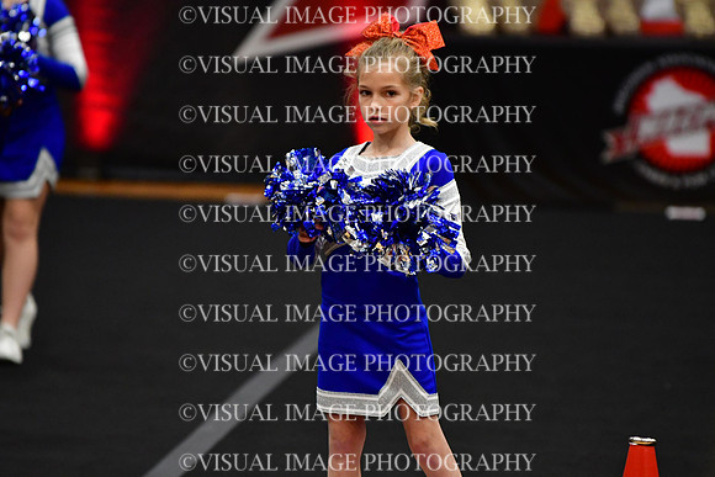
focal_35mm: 300
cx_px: 358
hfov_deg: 6.9
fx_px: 5959
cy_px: 238
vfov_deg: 4.6
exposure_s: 1/800
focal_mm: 200
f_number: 2.8
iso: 4000
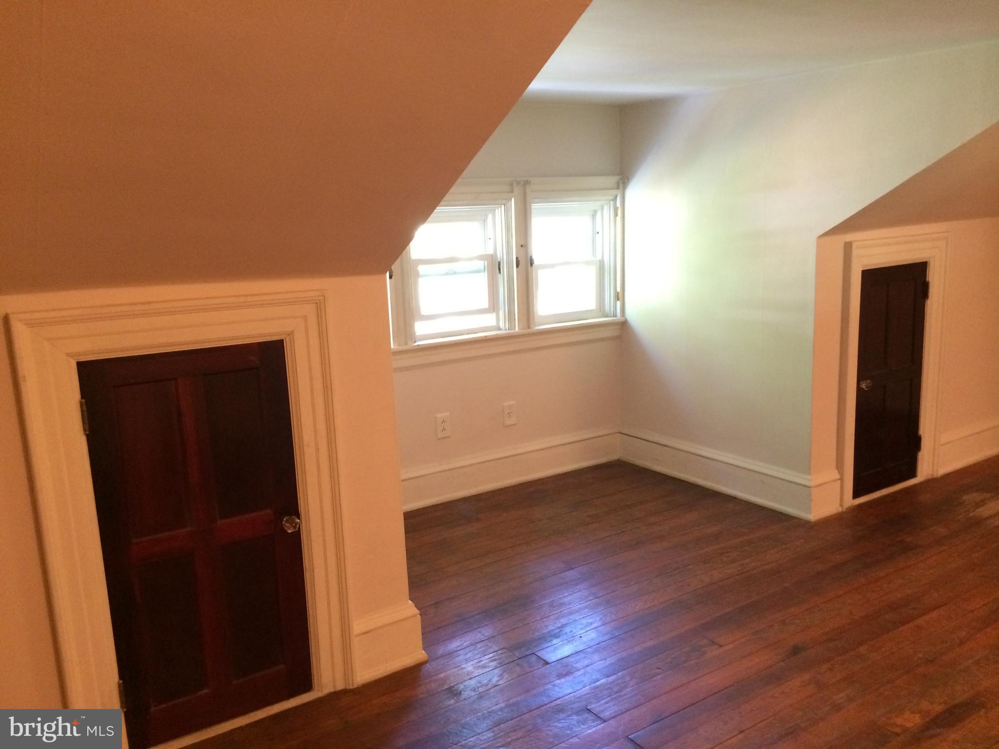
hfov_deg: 60.0
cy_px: 374
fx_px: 866
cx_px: 500
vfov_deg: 46.8
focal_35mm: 30
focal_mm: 4.12
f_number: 2.2
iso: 320
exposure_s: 1/24
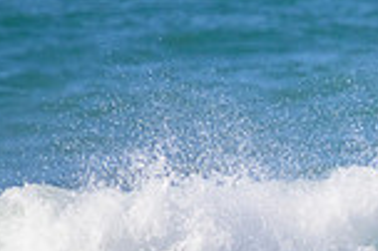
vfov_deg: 0.4
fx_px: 32064
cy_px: 339
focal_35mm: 3057
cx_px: 582
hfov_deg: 0.7
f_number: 11
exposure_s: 1/2000
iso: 1800
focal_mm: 800
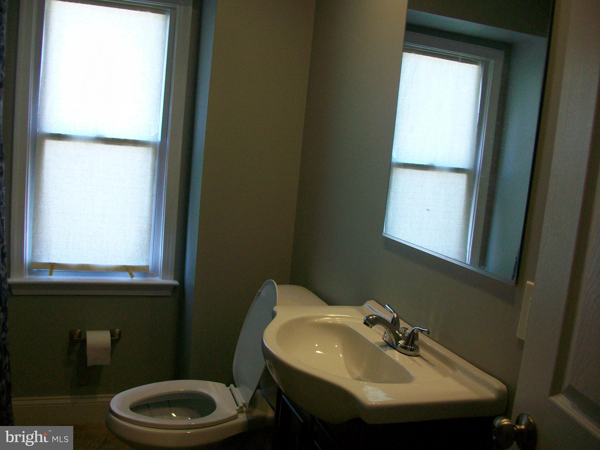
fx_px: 555
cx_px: 300
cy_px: 225
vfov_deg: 44.2
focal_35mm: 32
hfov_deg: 56.8
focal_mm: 5.7
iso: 108
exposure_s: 1/60
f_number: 2.8
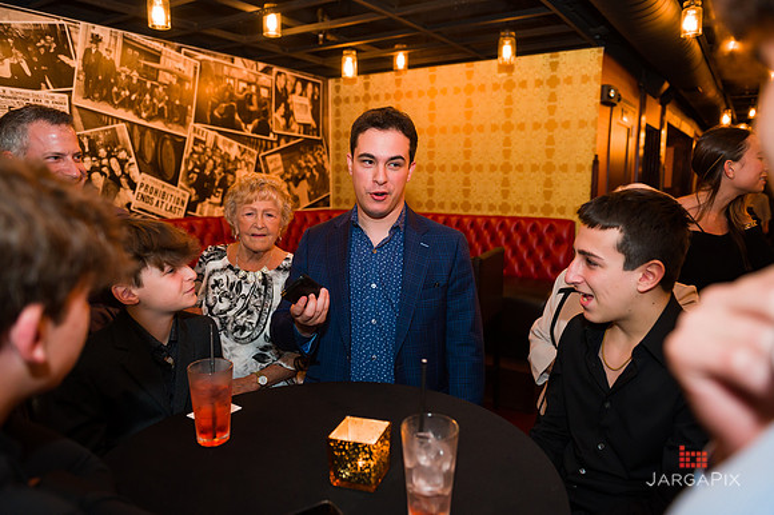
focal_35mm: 25
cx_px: 387
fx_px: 533
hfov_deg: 72.0
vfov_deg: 51.6
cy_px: 258
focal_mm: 24
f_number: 3.2
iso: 1250
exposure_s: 1/200
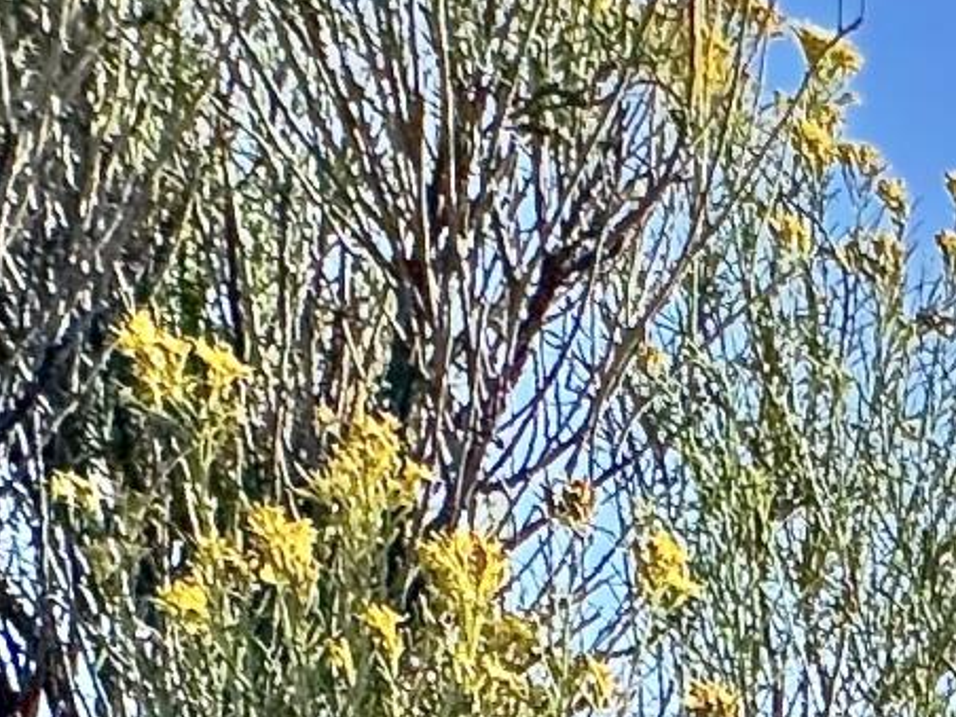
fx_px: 2568
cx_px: 2847
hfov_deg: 11.6
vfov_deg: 12.1
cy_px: 1827
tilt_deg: -16.3
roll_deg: -1.0
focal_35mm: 93
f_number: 2.2
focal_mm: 2.22
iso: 40
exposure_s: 1/749
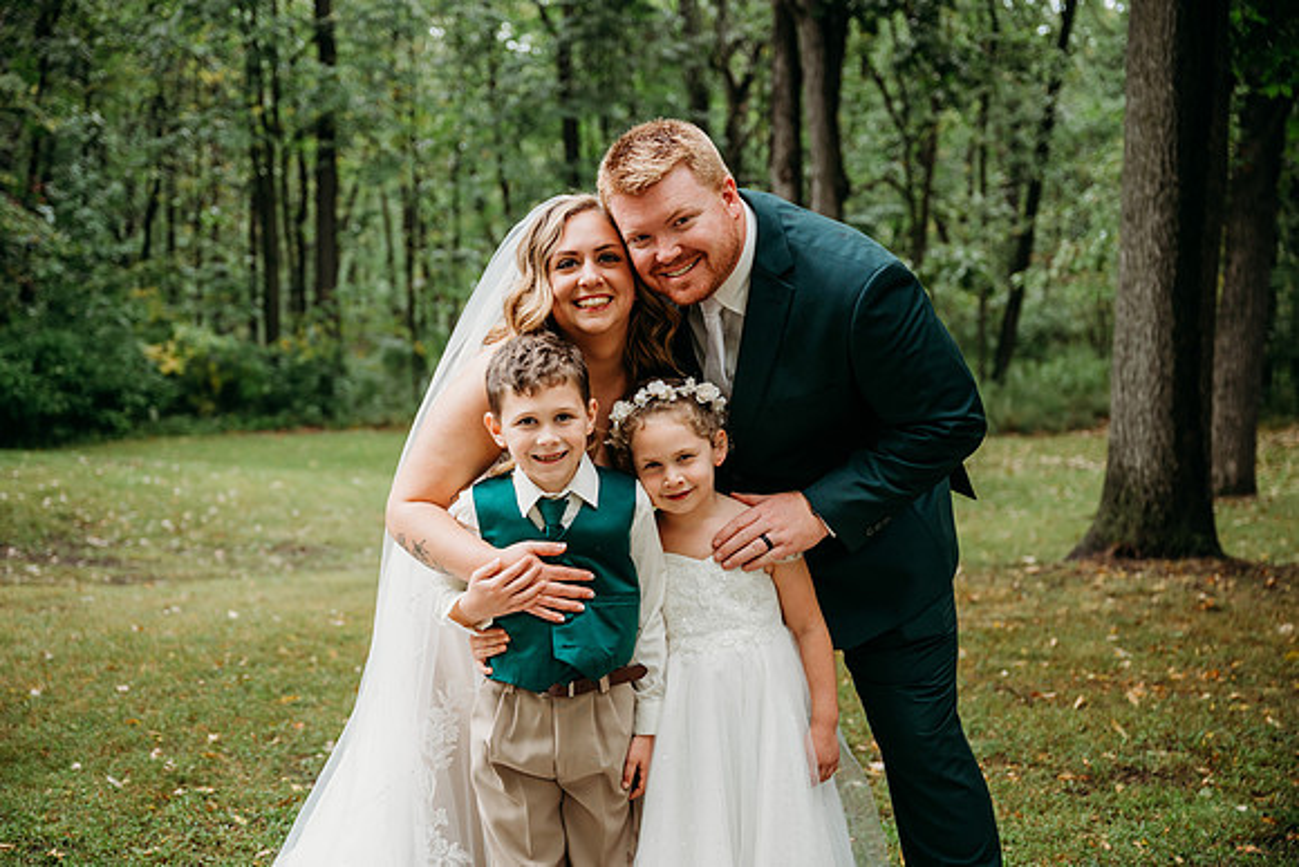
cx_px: 623
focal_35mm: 46
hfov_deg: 42.9
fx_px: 1654
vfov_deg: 29.4
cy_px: 451
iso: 200
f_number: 2.8
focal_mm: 44
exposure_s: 1/400
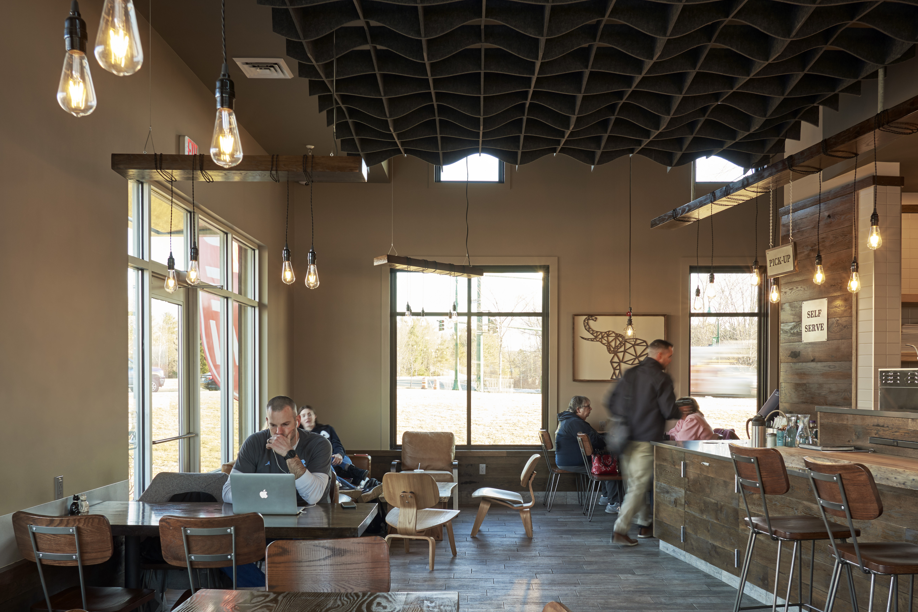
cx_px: 451
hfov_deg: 60.3
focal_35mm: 31
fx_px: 790
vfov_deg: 41.9
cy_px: 392
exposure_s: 1/5
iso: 100
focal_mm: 20
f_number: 9
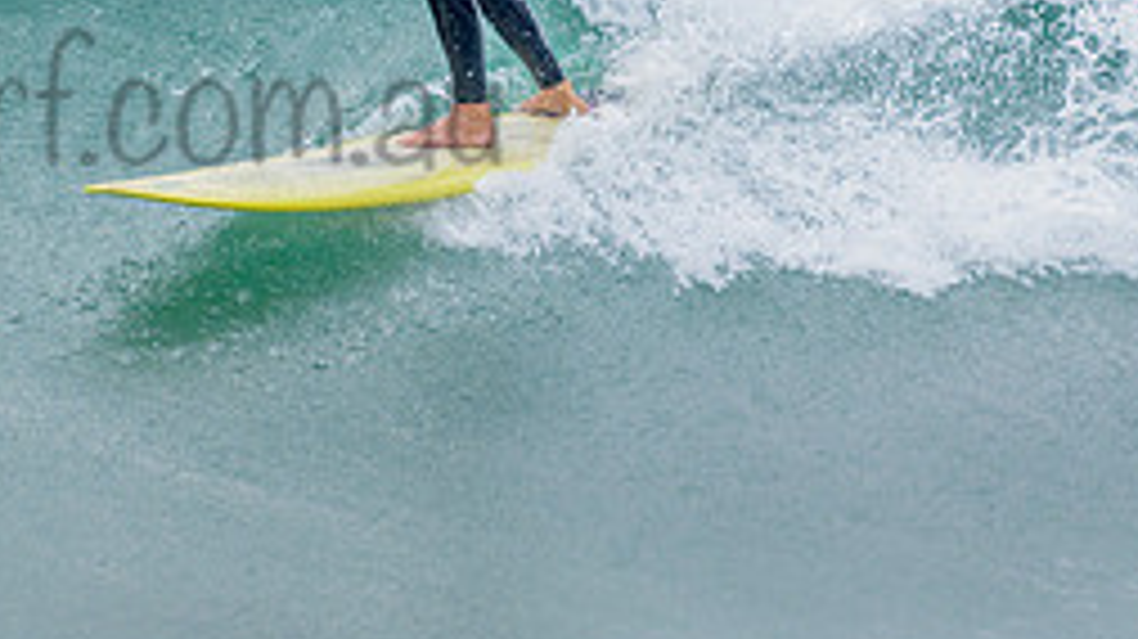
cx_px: 297
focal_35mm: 1475
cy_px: -136
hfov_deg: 1.5
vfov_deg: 0.8
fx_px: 44485
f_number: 5.6
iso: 320
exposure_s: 1/2000
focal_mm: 500
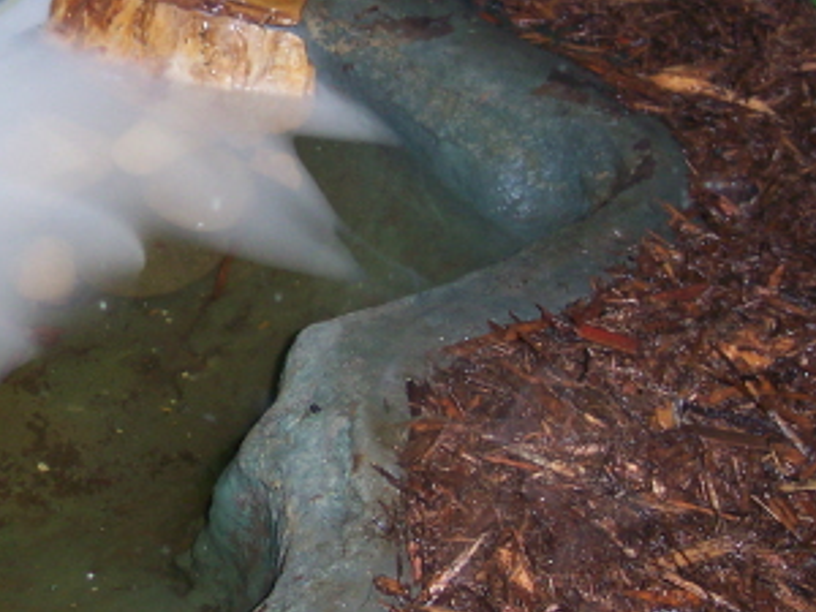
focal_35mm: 81
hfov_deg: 23.2
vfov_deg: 18.2
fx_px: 1909
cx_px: 8
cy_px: 238
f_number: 2.8
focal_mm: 8
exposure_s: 1/30
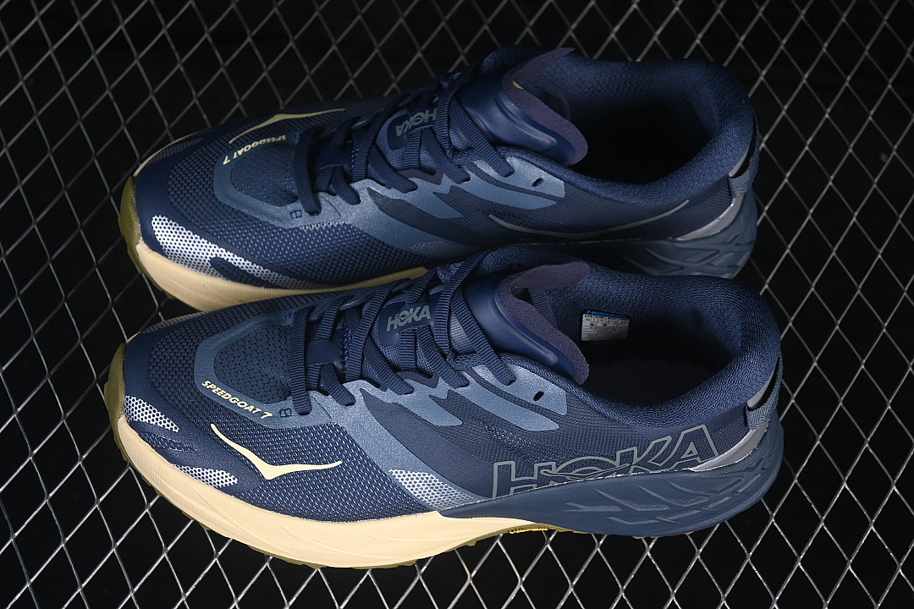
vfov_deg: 18.2
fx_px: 1904
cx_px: 457
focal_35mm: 75
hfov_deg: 27.0
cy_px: 304
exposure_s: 1/60
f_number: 6.3
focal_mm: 50
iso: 160
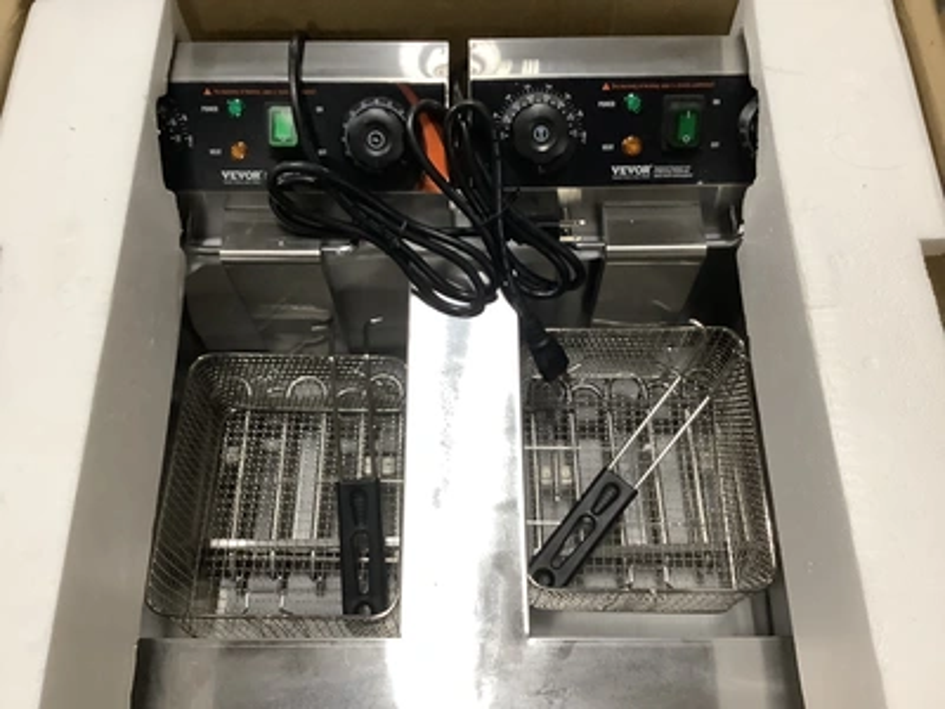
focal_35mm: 31
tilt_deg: -62.5
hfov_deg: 58.4
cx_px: 472
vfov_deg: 45.4
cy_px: 354
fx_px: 846
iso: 250
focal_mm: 3.3
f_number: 2.4
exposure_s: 1/60
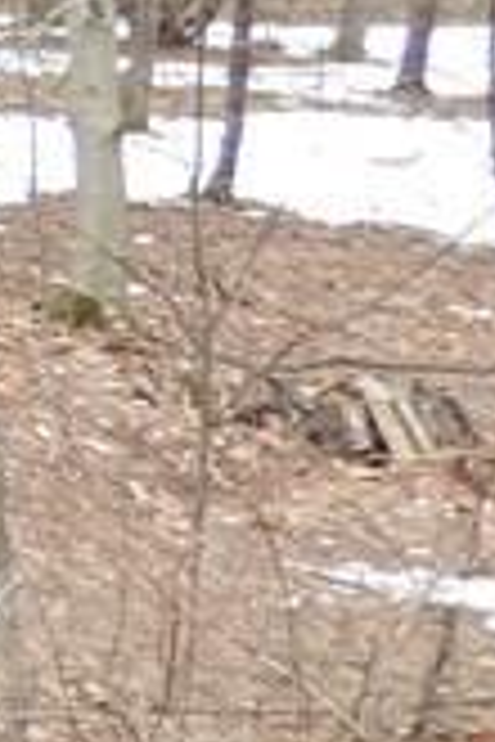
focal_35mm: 129
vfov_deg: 15.8
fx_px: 2660
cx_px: -1472
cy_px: 229
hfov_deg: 7.5
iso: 100
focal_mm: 3.58
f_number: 2.8
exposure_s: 1/80
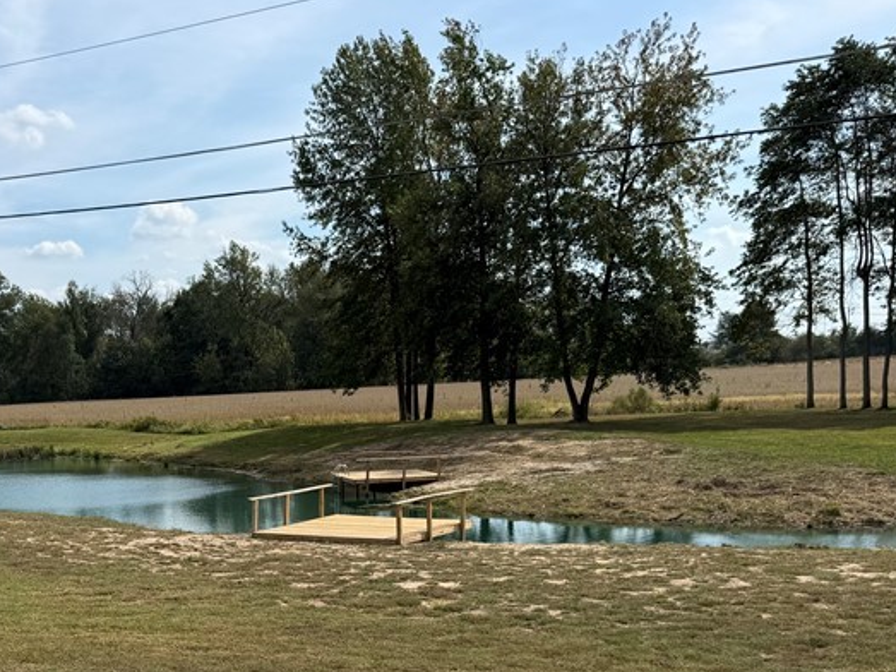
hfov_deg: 38.2
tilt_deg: -7.9
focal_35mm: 47
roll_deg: +2.2
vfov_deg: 30.0
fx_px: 1216
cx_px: 122
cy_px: 557
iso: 80
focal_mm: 6.76
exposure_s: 1/5319
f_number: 1.78
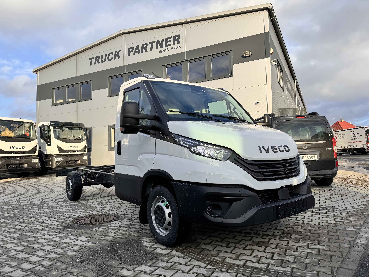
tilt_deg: +5.6
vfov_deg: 56.8
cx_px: 184
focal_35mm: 24
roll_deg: +0.4
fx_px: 256
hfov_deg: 71.6
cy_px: 138
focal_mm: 6.86
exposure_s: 1/2105
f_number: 1.78
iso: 80
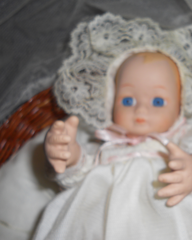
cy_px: 121
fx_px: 298
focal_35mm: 42
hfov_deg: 35.0
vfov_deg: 43.8
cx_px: 140
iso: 80
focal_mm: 5.8
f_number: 8.8
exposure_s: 1/25
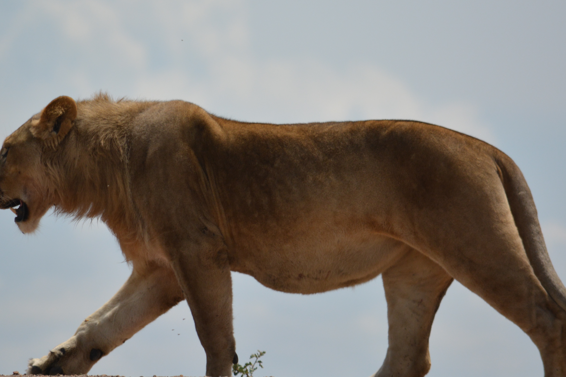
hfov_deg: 3.1
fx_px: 10533
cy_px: 153
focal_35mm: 670
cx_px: 253
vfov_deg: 2.1
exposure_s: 1/4000
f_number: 6.3
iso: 400
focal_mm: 280
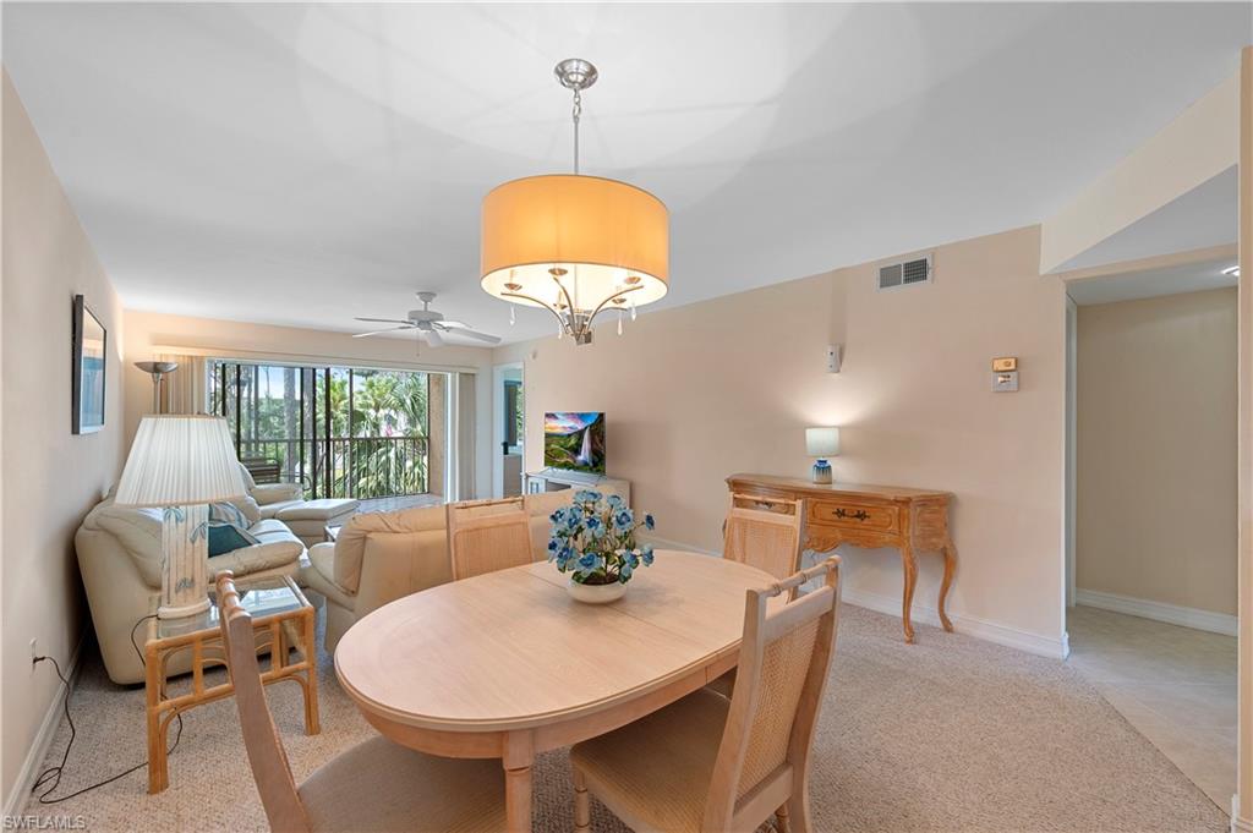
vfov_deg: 81.1
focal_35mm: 14
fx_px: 487
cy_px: 416
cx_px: 626
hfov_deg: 104.3
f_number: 8
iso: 1000
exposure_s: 1/10
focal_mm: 14
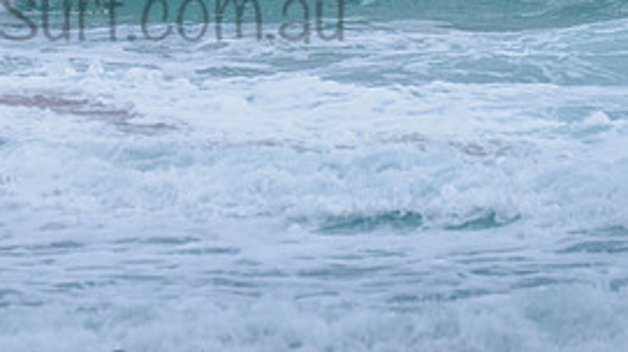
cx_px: 102
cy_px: -113
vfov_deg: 0.9
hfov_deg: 1.6
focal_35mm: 1374
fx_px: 22864
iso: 2800
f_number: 5.6
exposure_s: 1/2000
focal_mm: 500
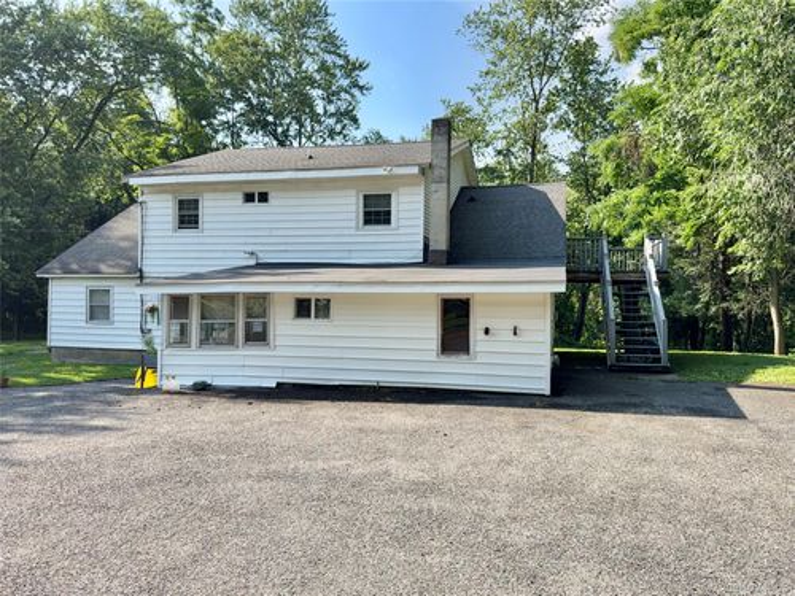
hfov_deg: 71.6
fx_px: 551
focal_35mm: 24
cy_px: 298
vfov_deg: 56.8
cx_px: 398
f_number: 1.78
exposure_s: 1/2525
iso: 100
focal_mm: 6.76
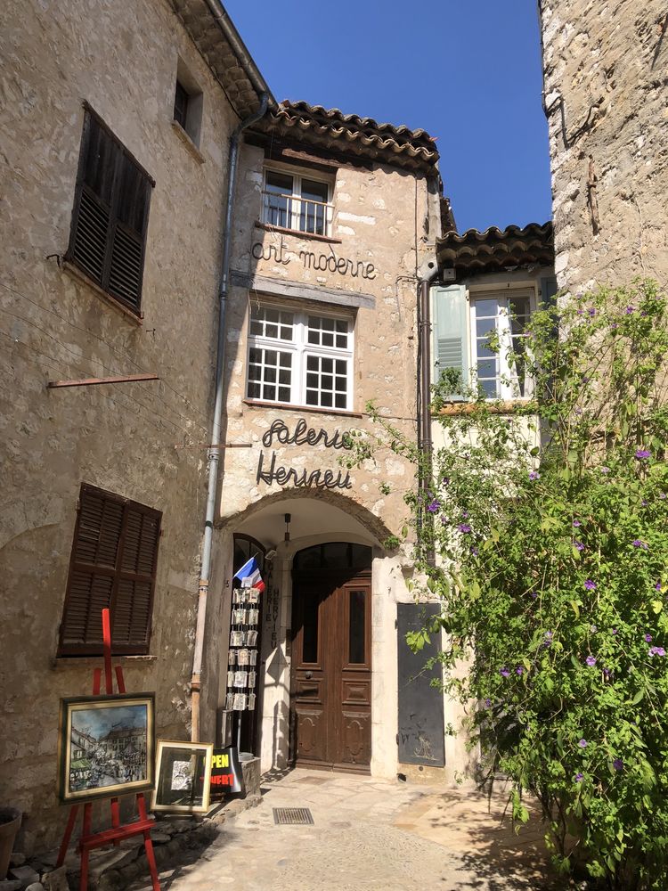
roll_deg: +0.9
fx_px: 720
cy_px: 446
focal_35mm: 28
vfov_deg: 63.4
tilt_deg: +16.8
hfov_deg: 49.7
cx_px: 334
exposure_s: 1/2024
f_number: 1.8
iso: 20
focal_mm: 3.99
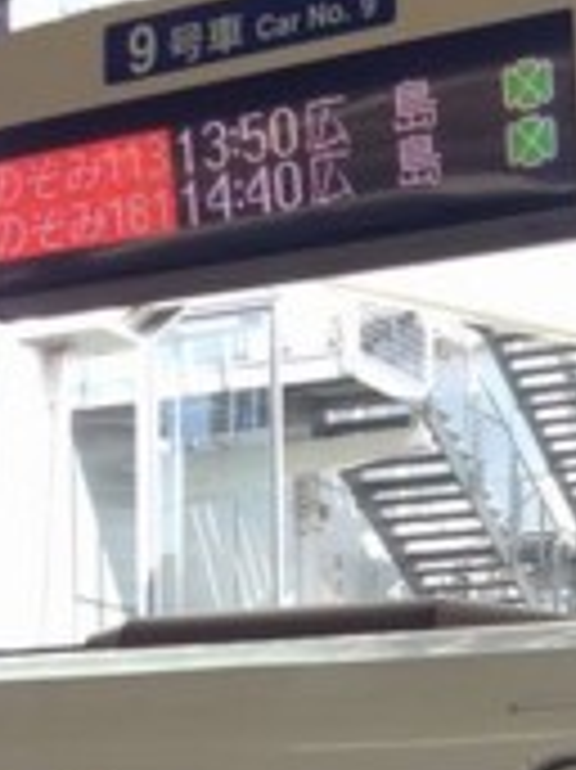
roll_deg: -0.8
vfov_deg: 21.0
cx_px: 666
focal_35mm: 87
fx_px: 1933
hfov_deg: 16.3
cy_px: 919
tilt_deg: +1.3
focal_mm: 4.12
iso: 50
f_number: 2.4
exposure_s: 1/122
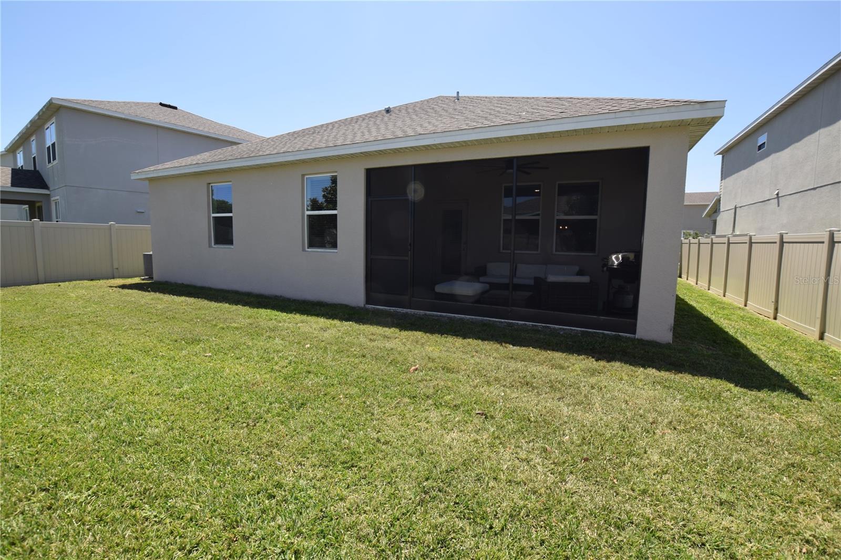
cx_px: 420
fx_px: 350
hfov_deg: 100.4
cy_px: 280
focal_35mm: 15
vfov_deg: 77.3
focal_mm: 10
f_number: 8
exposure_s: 1/200
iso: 100
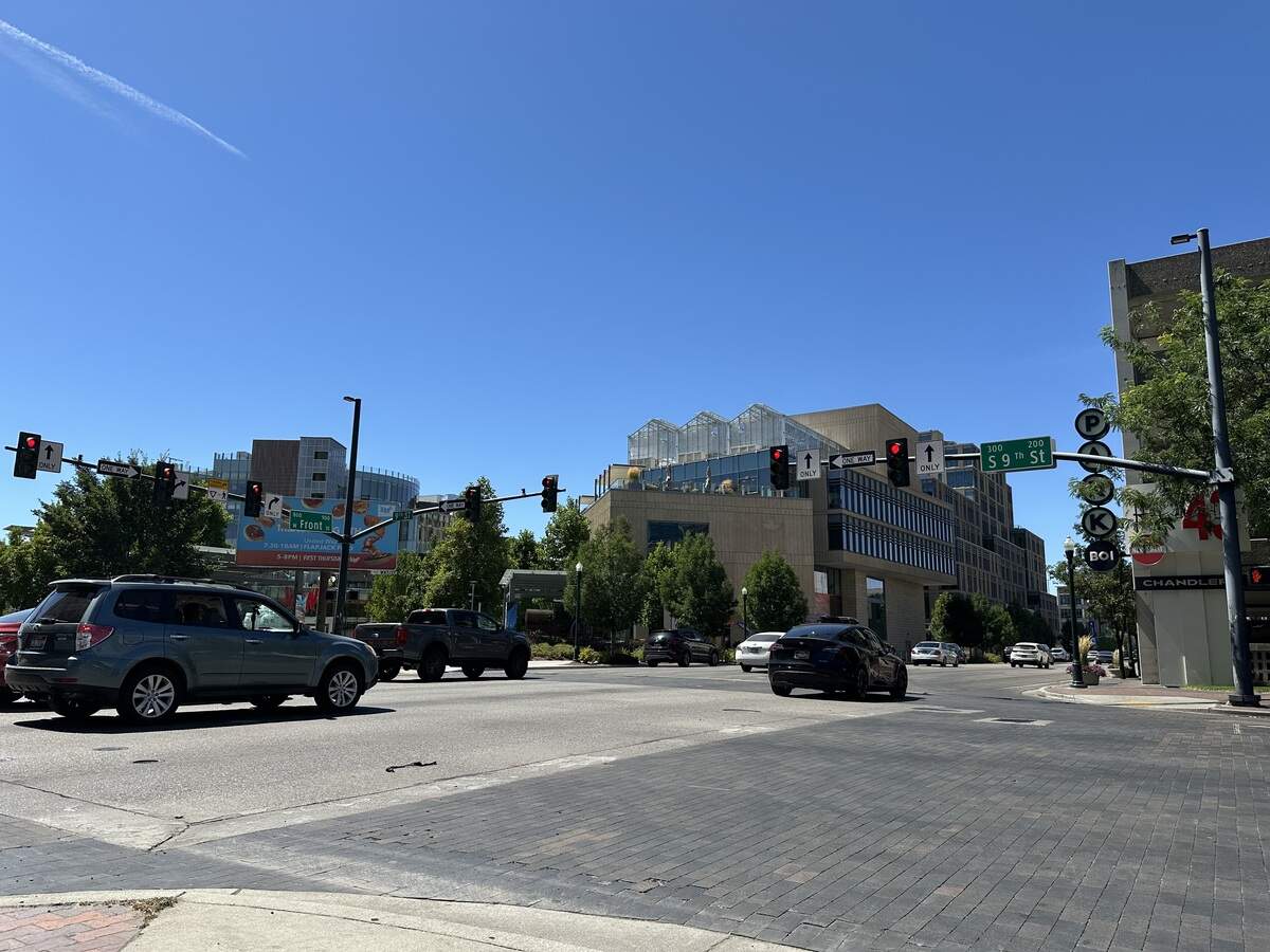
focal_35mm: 24
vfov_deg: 56.8
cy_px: 476
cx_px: 635
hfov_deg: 71.6
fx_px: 881
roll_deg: -0.4
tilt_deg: +8.5
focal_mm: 6.86
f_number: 1.78
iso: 80
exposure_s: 1/4348
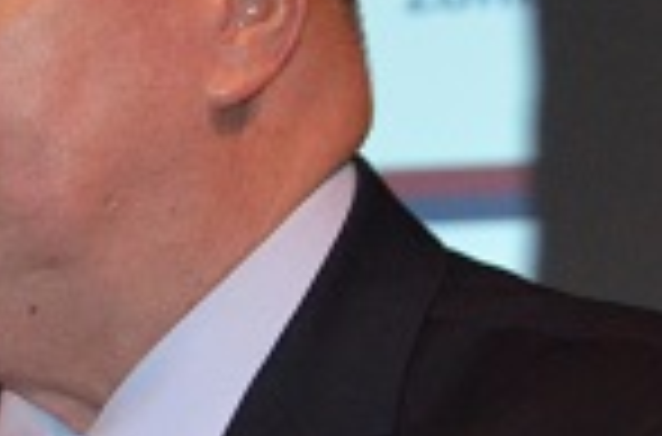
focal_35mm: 326
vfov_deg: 4.2
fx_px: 5976
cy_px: 587
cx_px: -833
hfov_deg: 6.1
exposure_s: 1/60
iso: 3200
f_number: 4.5
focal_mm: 40
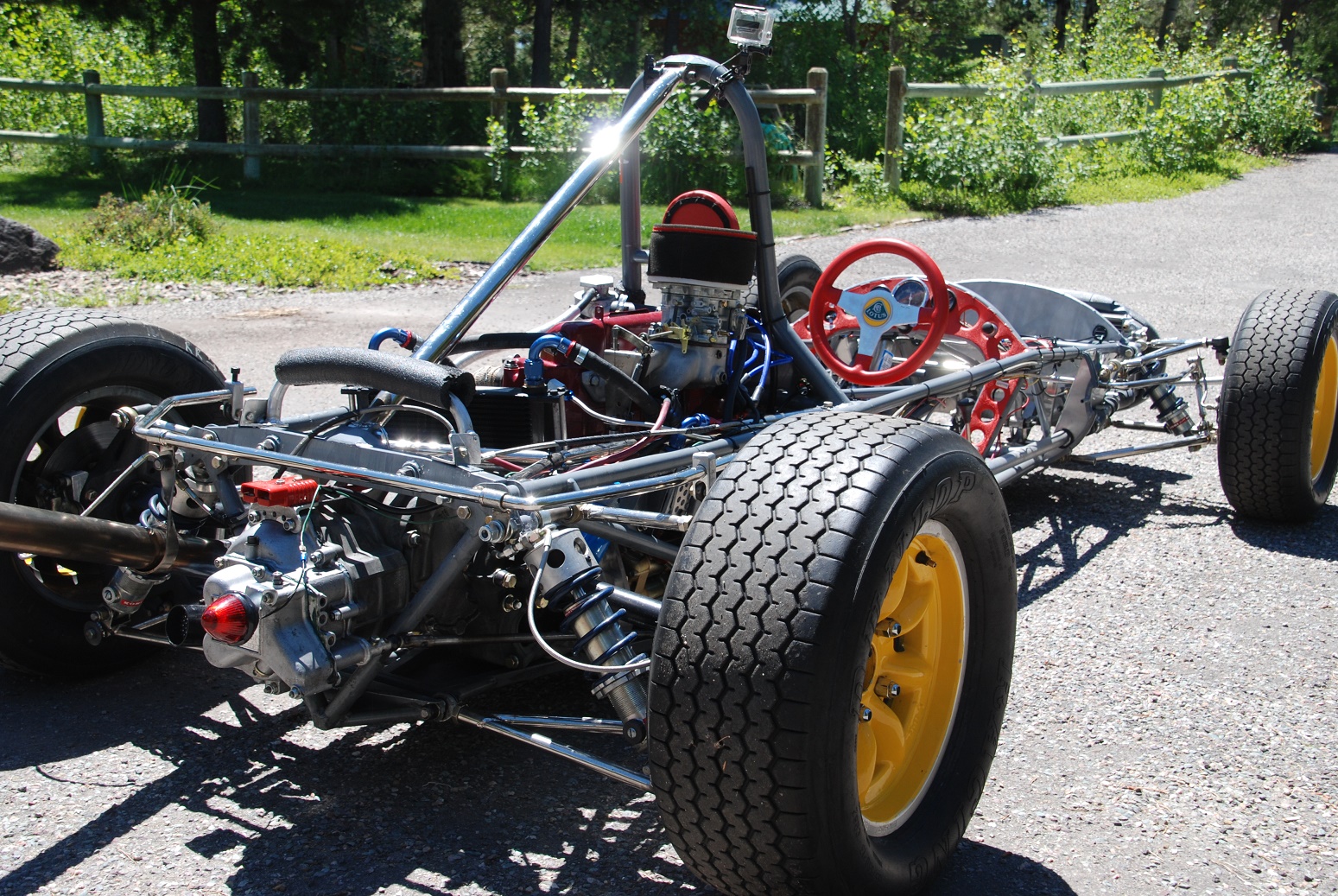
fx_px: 1507
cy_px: 448
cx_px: 669
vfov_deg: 33.1
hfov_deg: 47.9
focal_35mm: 40
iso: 200
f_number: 8
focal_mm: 27
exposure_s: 1/250
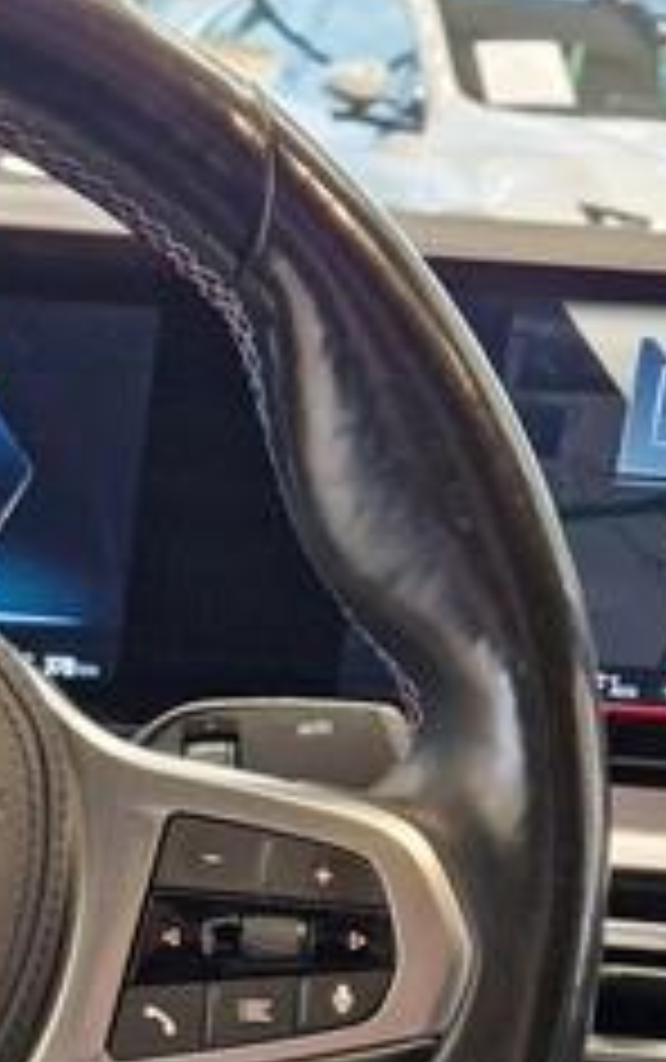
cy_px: 878
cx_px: -279
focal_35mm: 66
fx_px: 1912
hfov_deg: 18.0
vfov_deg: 30.2
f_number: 1.8
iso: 640
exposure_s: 1/100
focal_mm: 5.4
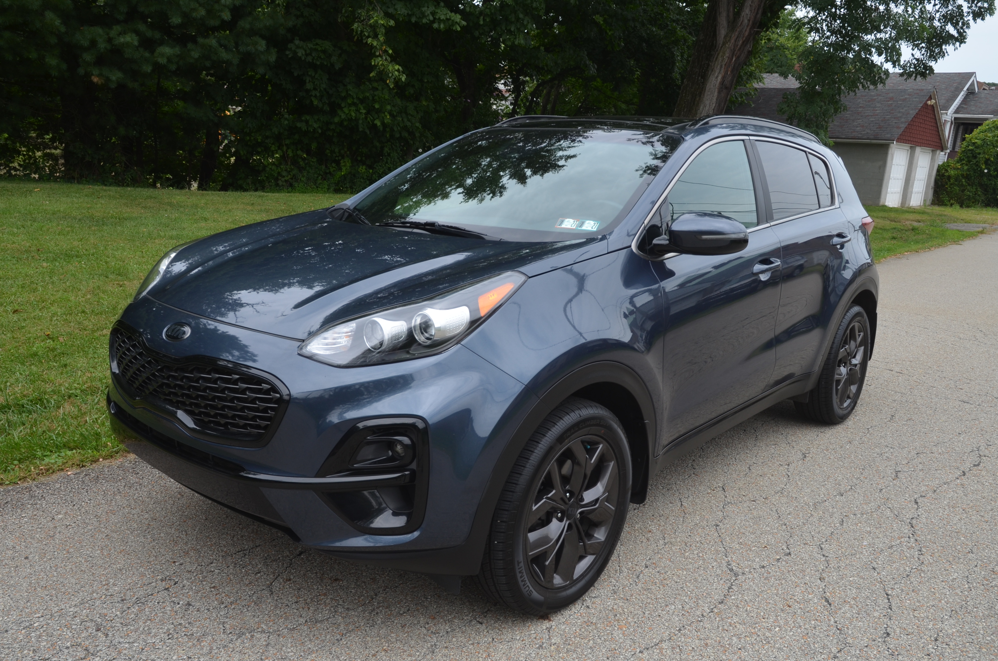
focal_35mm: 27
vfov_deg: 47.7
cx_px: 499
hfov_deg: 67.5
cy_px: 330
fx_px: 747
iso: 200
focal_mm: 18
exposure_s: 1/200
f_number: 7.1
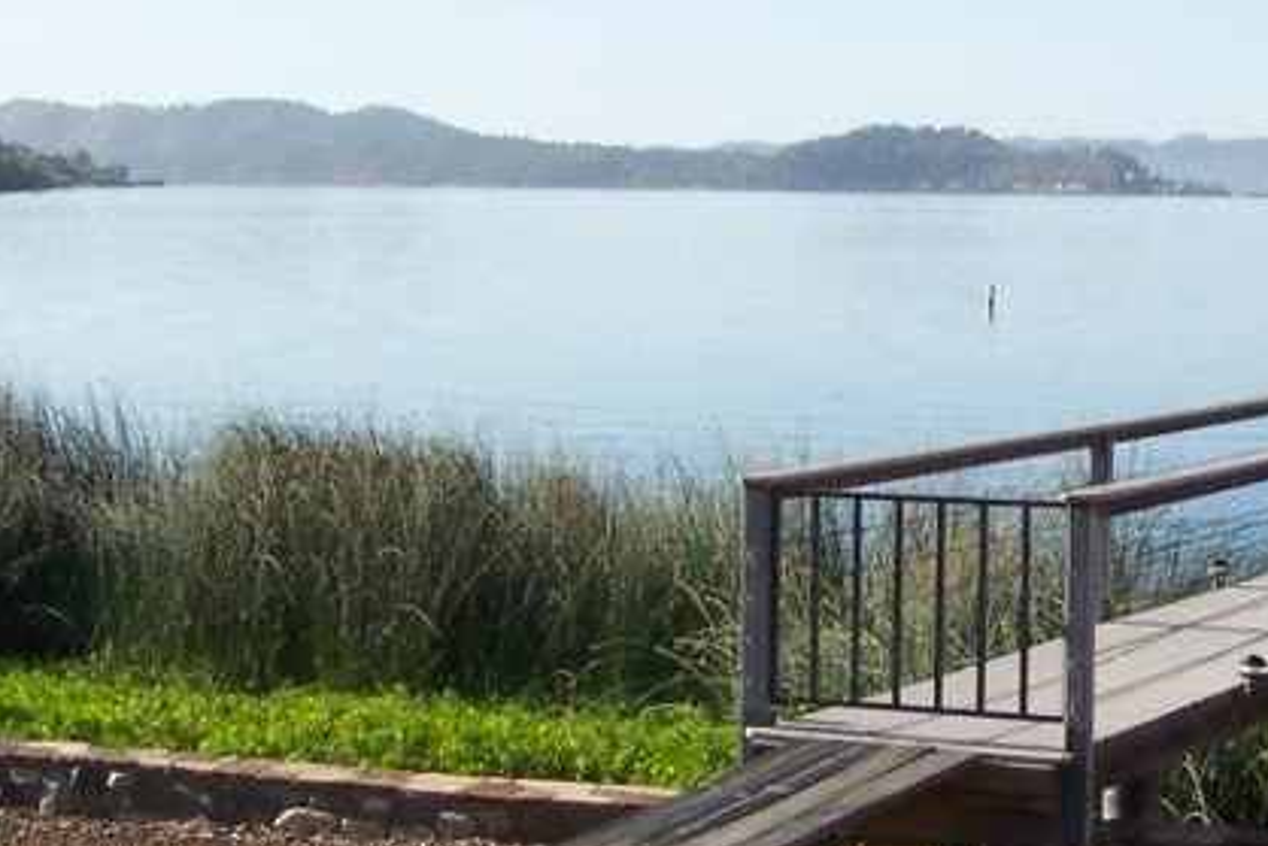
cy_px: 350
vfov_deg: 14.7
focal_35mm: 93
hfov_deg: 21.4
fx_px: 3277
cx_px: 1159
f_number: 4.8
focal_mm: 8
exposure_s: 1/500
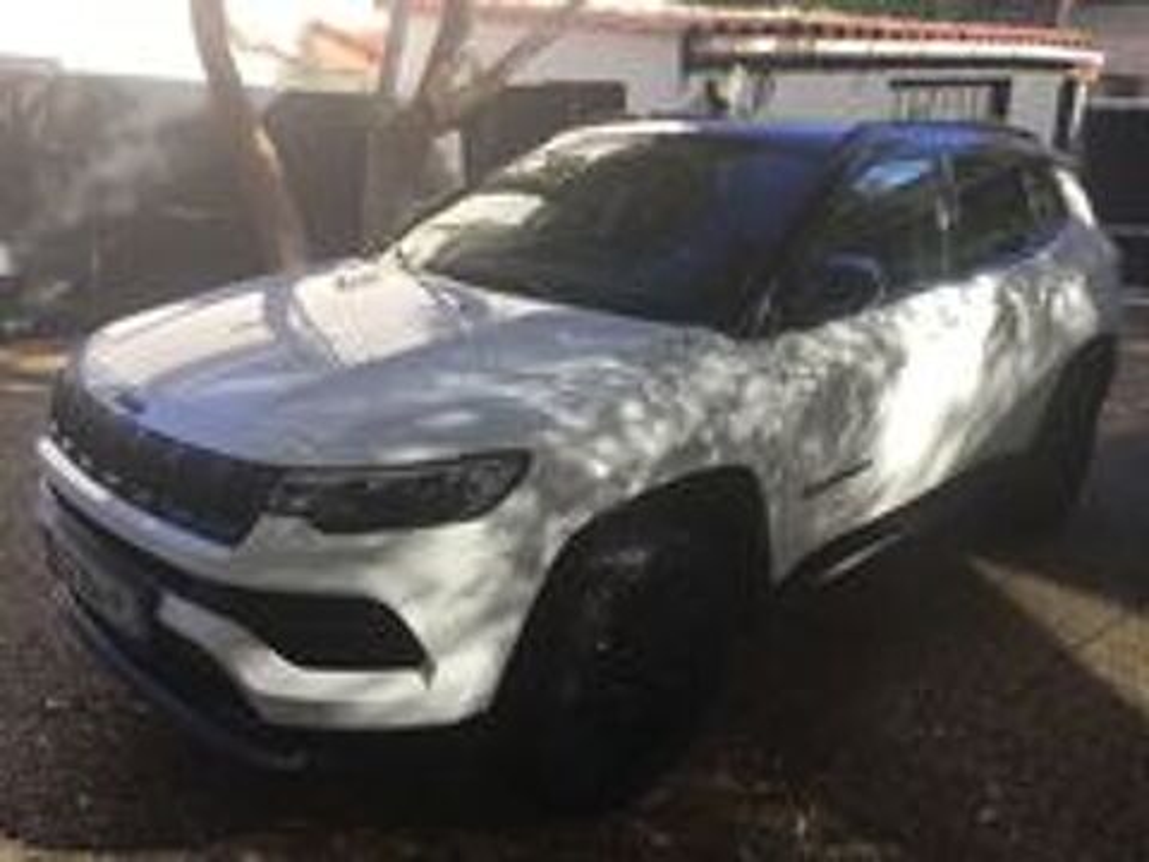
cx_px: 574
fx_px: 1029
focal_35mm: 31
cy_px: 431
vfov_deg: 45.4
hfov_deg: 58.4
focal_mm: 3.3
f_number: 2.4
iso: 25
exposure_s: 1/319
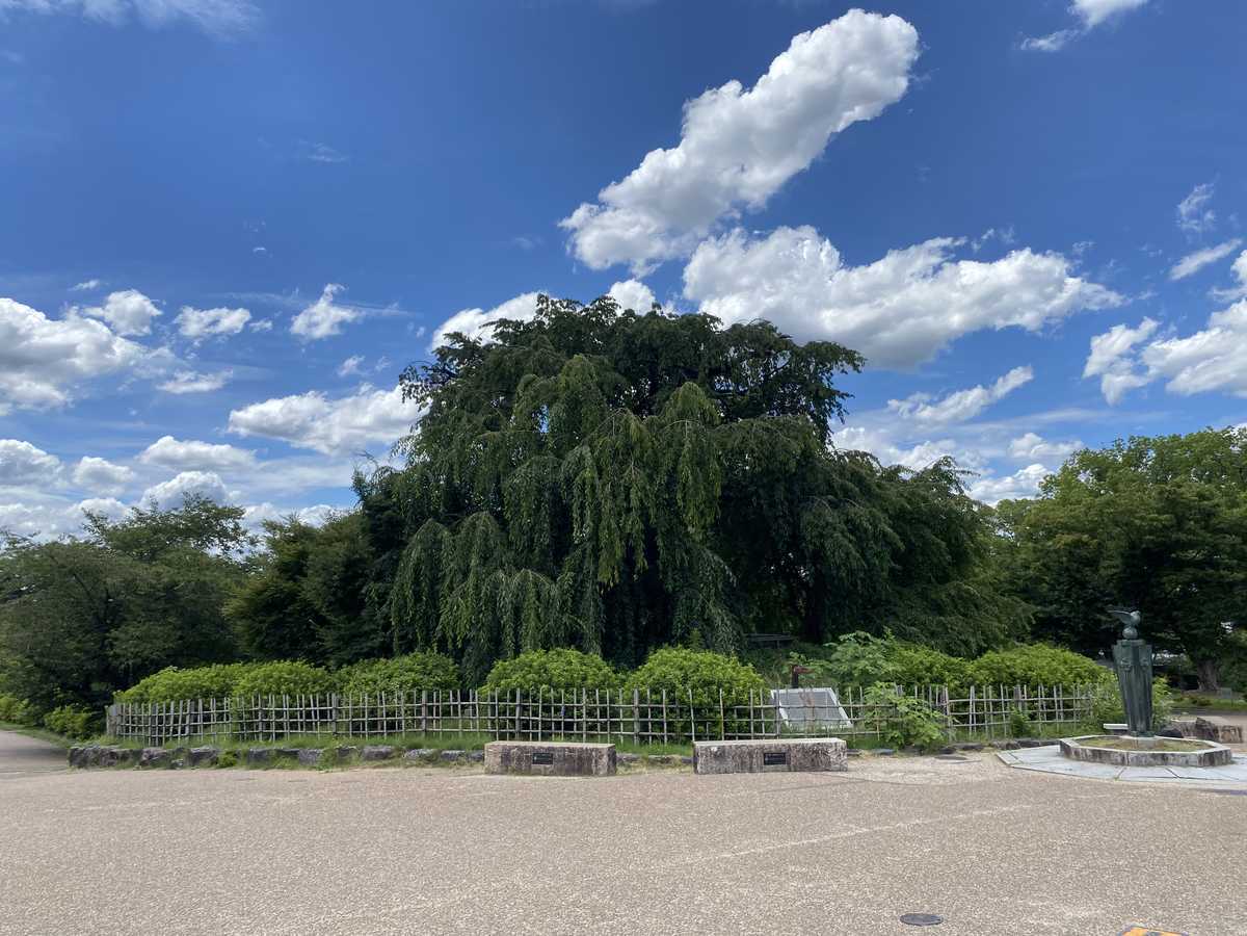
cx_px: 624
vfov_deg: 53.1
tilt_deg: +10.0
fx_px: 937
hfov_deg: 67.3
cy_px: 468
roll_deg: +0.0
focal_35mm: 26
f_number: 1.8
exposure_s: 1/2513
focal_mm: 4.25
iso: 32
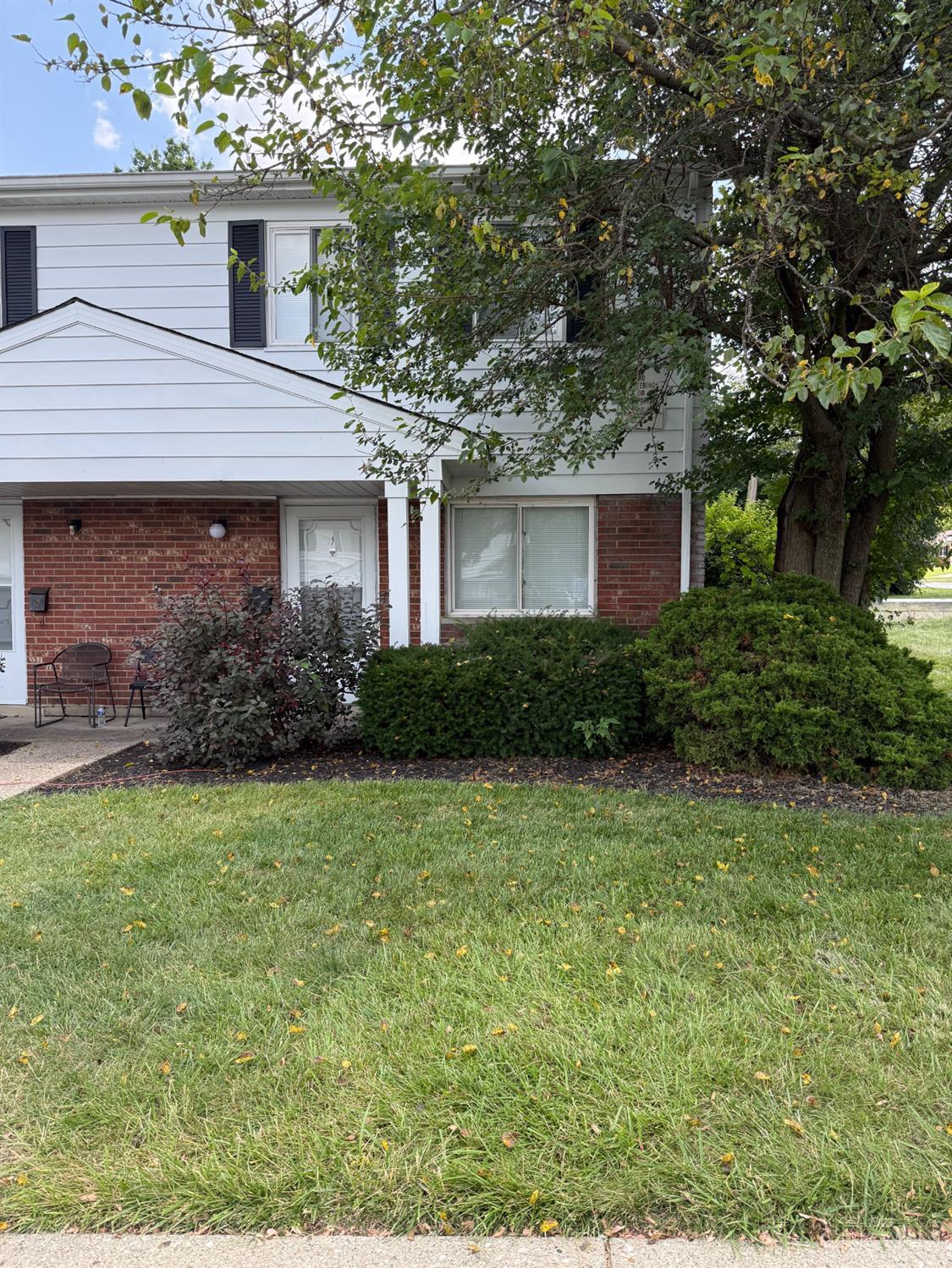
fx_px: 880
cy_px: 634
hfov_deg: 56.8
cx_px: 476
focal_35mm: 24
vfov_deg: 71.6
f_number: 1.78
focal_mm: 6.76
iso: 100
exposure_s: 1/1032
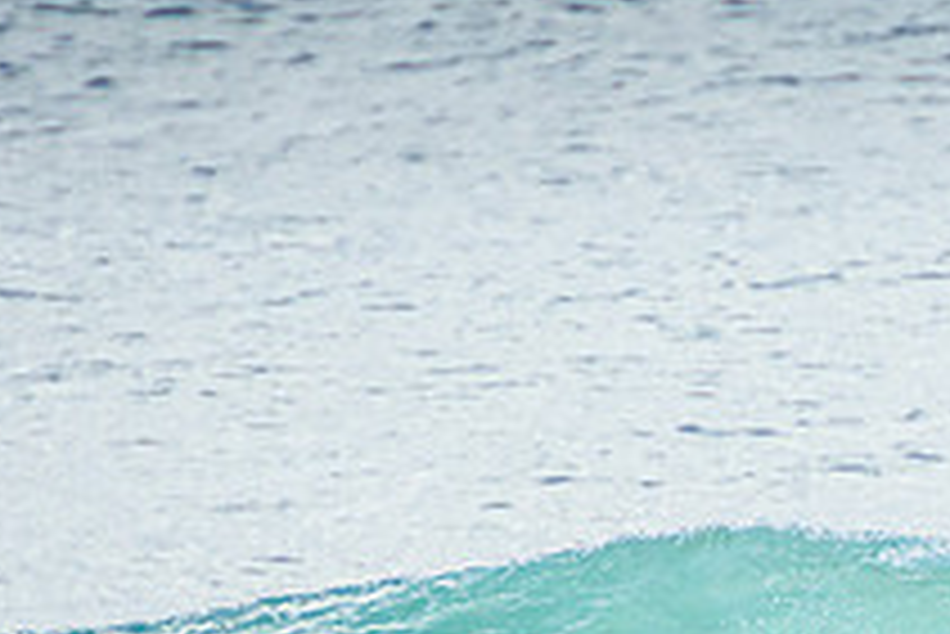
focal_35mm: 1650
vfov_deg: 0.8
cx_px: 982
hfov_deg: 1.2
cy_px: 807
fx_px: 43570
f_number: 5.6
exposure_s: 1/2000
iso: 560
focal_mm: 400
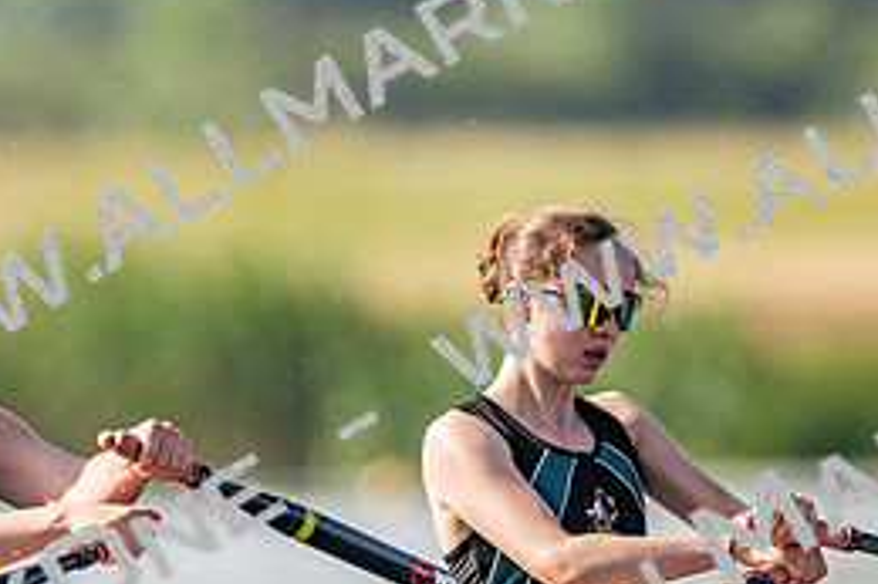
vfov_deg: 1.0
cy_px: 444
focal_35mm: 1339
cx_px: 186
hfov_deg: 1.5
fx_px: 32635
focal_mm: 600
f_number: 5.6
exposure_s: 1/2500
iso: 280
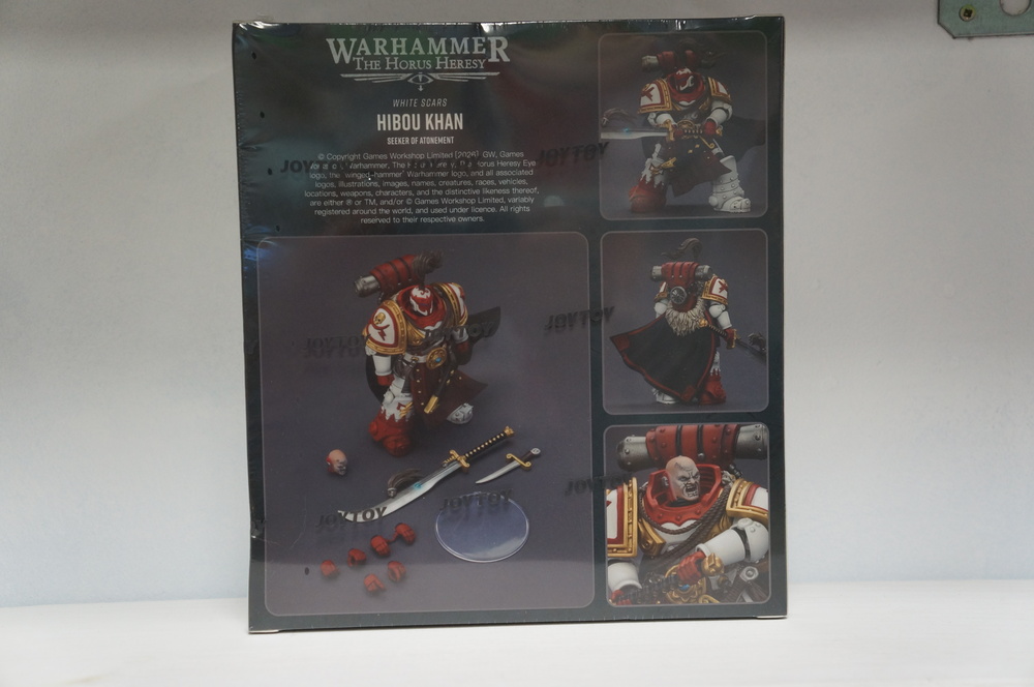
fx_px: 1334
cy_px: 344
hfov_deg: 42.4
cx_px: 517
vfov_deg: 28.9
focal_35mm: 46
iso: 1000
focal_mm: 31
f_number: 4
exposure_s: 1/60
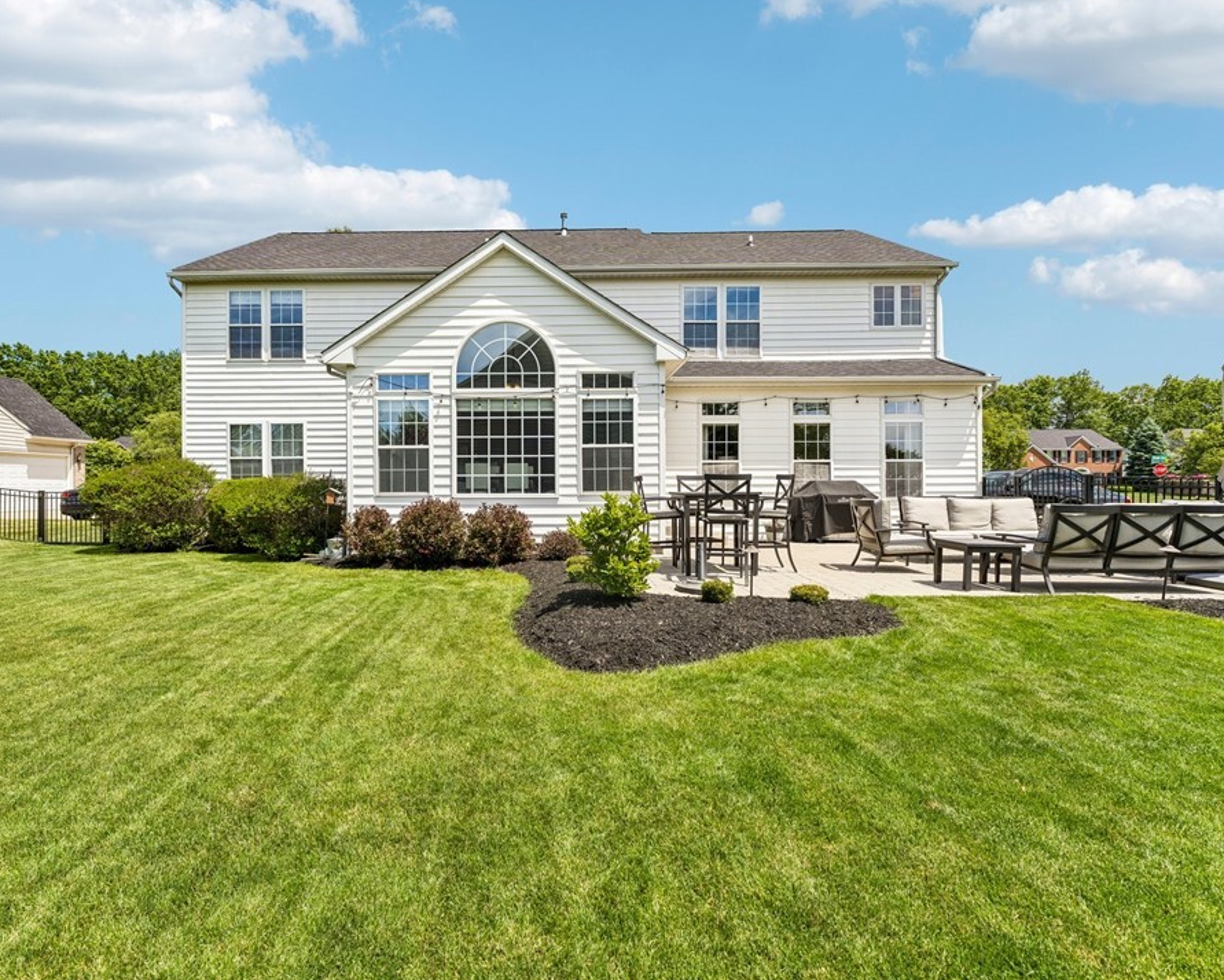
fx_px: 580
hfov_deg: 92.9
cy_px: 485
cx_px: 556
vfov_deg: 80.4
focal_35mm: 16
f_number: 8
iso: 200
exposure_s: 1/640
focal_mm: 14
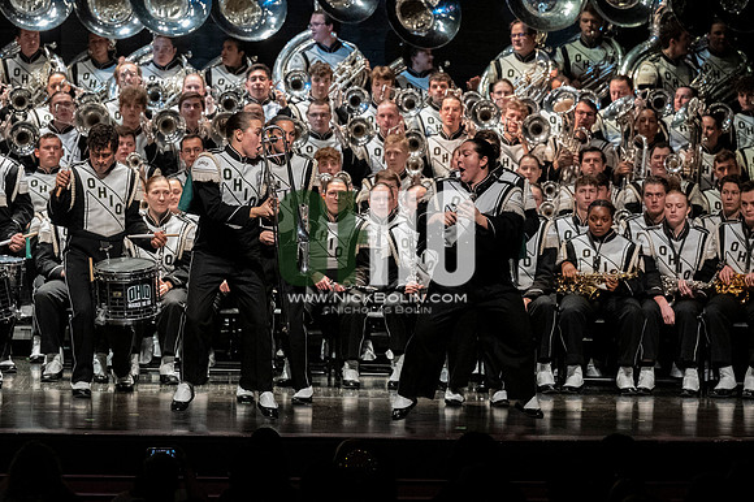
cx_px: 377
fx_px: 4396
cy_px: 251
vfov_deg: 6.5
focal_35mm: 210
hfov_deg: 9.8
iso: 4000
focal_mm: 140
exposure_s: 1/500
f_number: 4
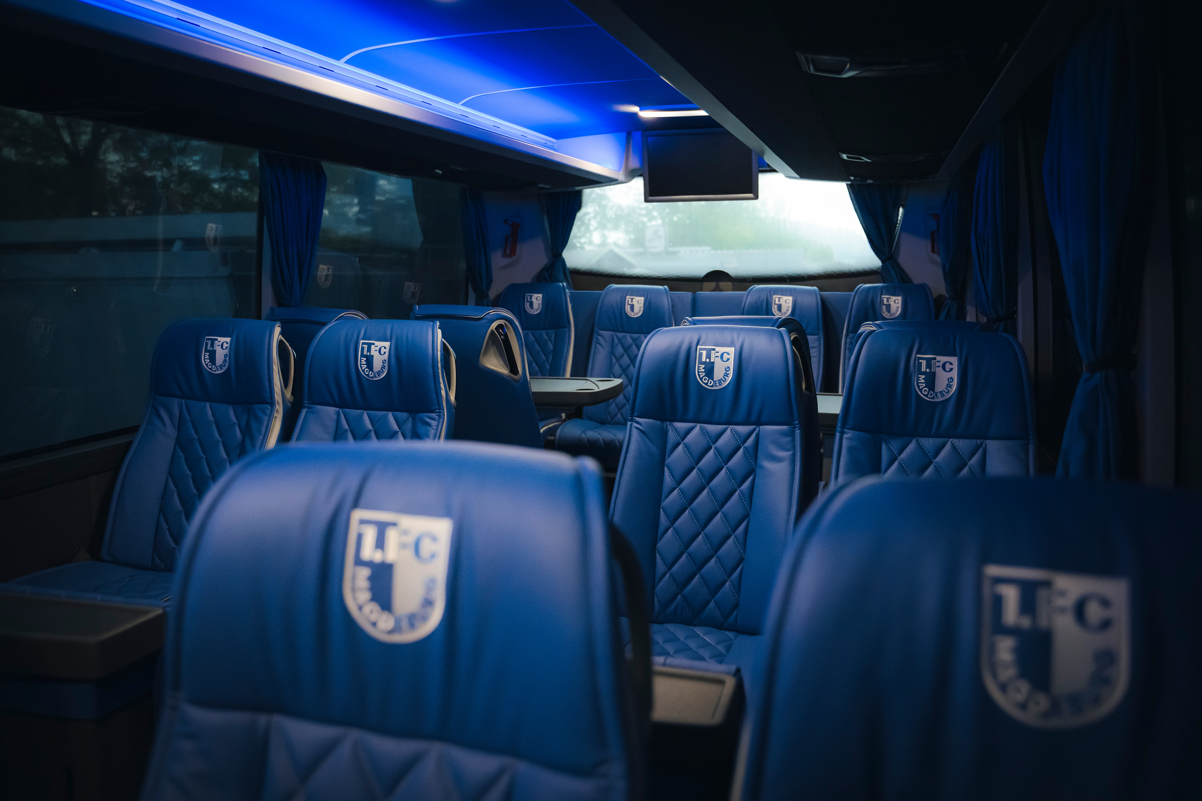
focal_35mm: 28
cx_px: 601
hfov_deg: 64.7
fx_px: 948
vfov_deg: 45.8
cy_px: 400
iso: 3200
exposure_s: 1/125
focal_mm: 28
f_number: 2.8
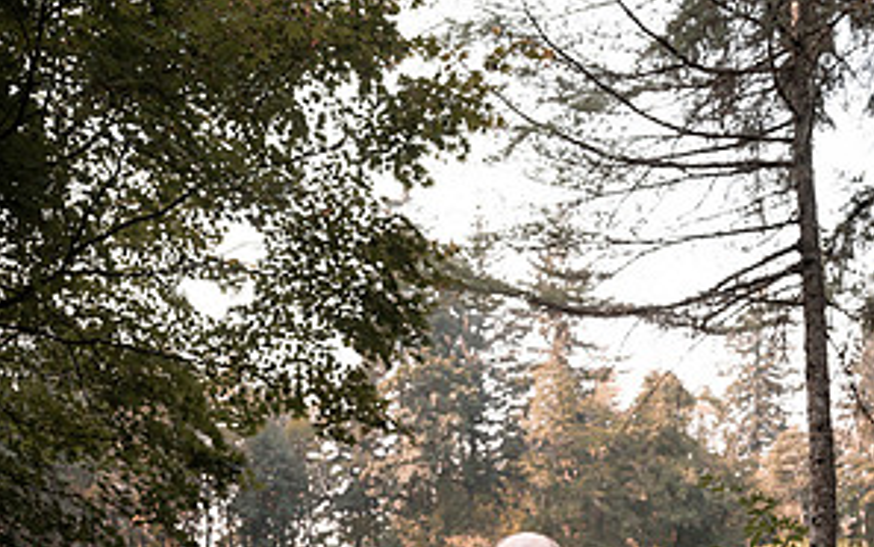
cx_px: 438
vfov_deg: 30.1
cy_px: 635
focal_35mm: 37
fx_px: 882
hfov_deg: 52.7
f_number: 2.8
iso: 250
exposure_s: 1/640
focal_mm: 24
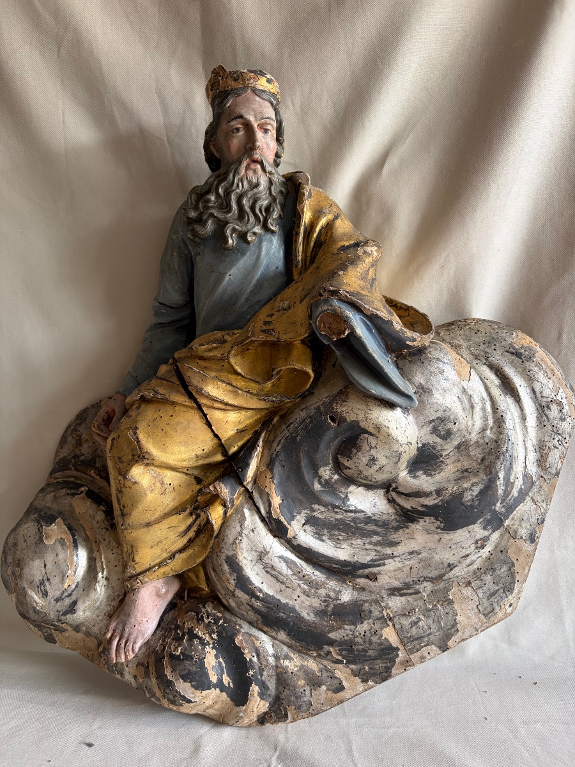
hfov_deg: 53.1
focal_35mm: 26
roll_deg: -1.6
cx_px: 288
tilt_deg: -8.1
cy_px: 384
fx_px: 576
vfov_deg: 67.3
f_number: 1.6
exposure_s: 1/122
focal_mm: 5.96
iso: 125
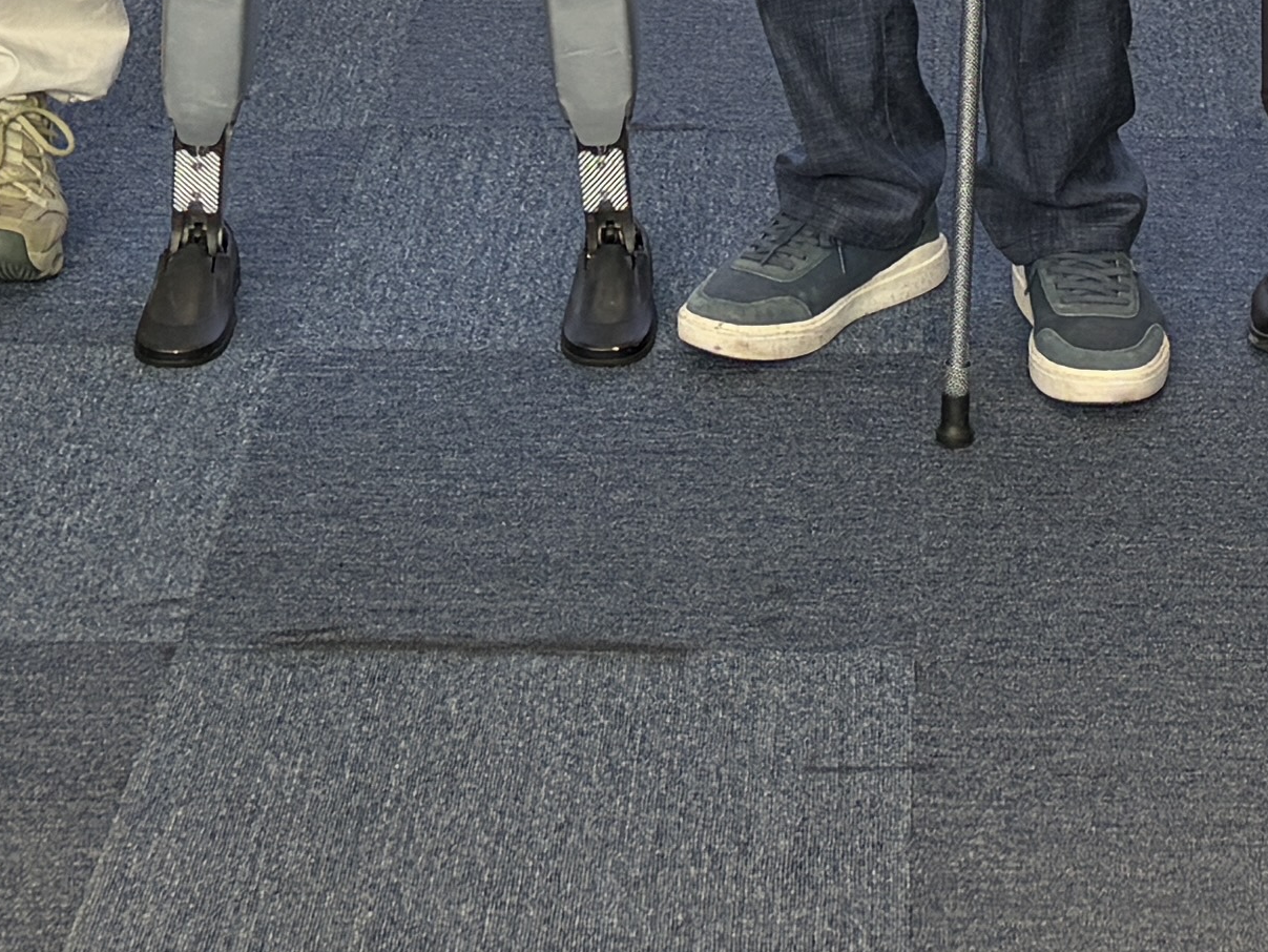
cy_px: -1272
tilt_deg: -2.2
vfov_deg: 10.5
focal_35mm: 123
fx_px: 4507
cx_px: 838
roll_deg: +0.2
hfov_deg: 16.0
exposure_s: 1/130
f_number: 1.6
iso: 80
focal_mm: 5.96
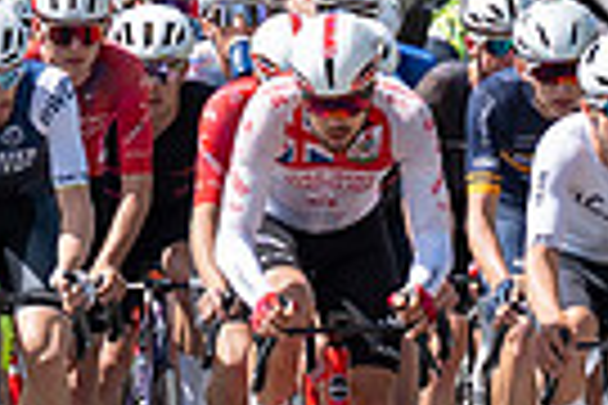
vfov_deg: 1.1
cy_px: 407
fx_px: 21228
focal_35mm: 1257
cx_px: 405
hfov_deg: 1.6
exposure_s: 1/1000
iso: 320
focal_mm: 176
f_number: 5.6
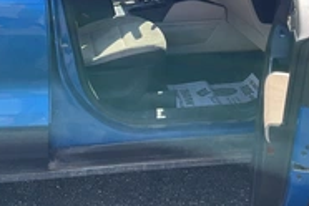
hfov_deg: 30.9
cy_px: 8
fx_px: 558
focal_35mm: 65
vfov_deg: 20.4
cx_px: 174
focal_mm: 3
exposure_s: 1/540
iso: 25
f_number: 1.8
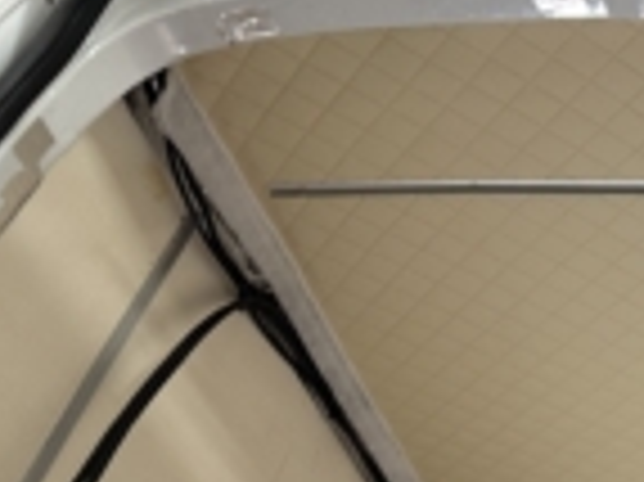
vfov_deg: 21.2
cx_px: 860
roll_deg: -3.2
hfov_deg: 24.8
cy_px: 477
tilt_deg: +32.1
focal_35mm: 67
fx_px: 1245
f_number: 1.78
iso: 160
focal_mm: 6.86
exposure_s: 1/50
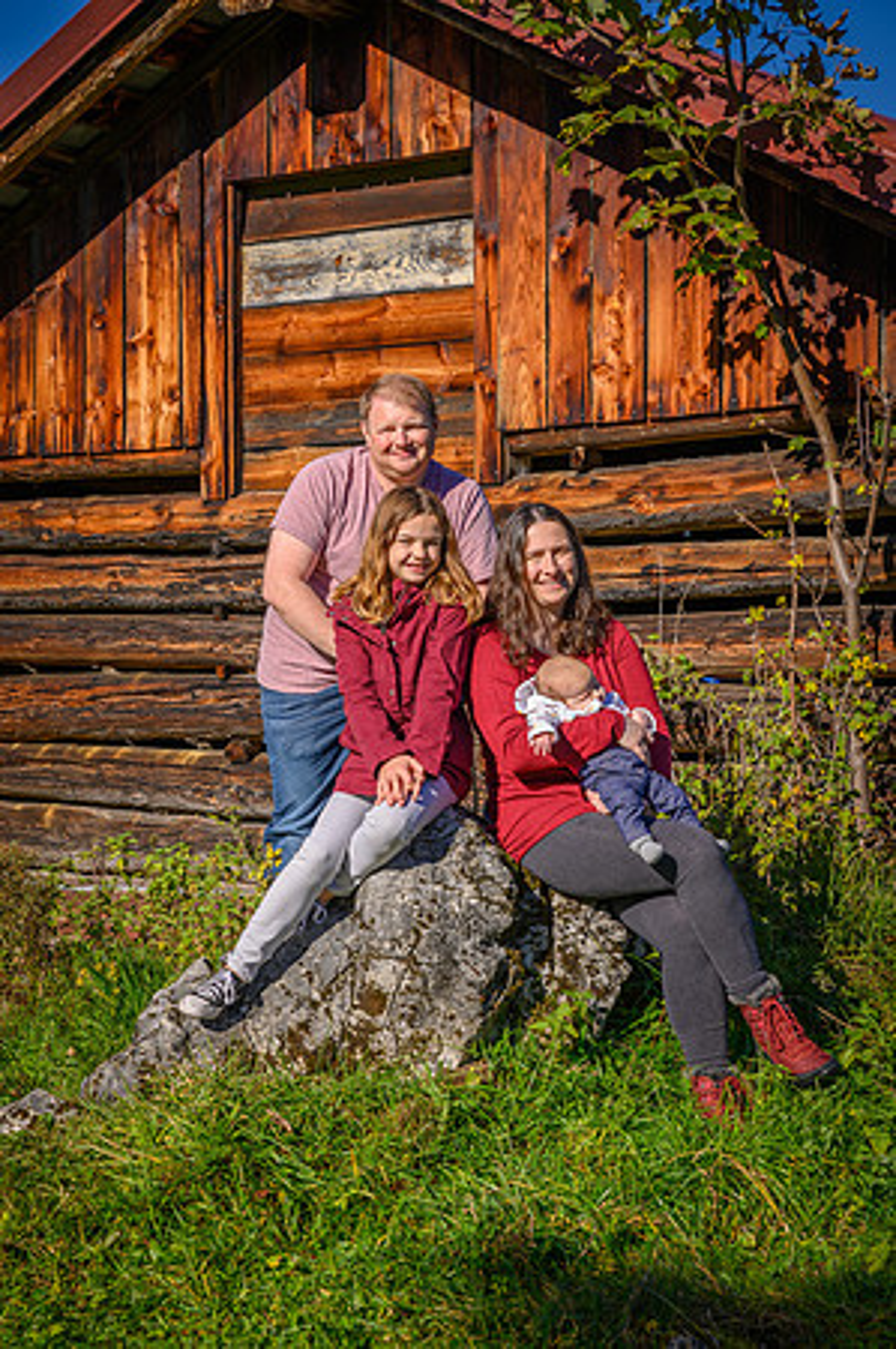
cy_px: 674
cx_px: 448
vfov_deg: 28.9
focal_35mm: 70
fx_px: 2619
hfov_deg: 19.4
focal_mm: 70
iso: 100
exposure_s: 1/640
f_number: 6.3
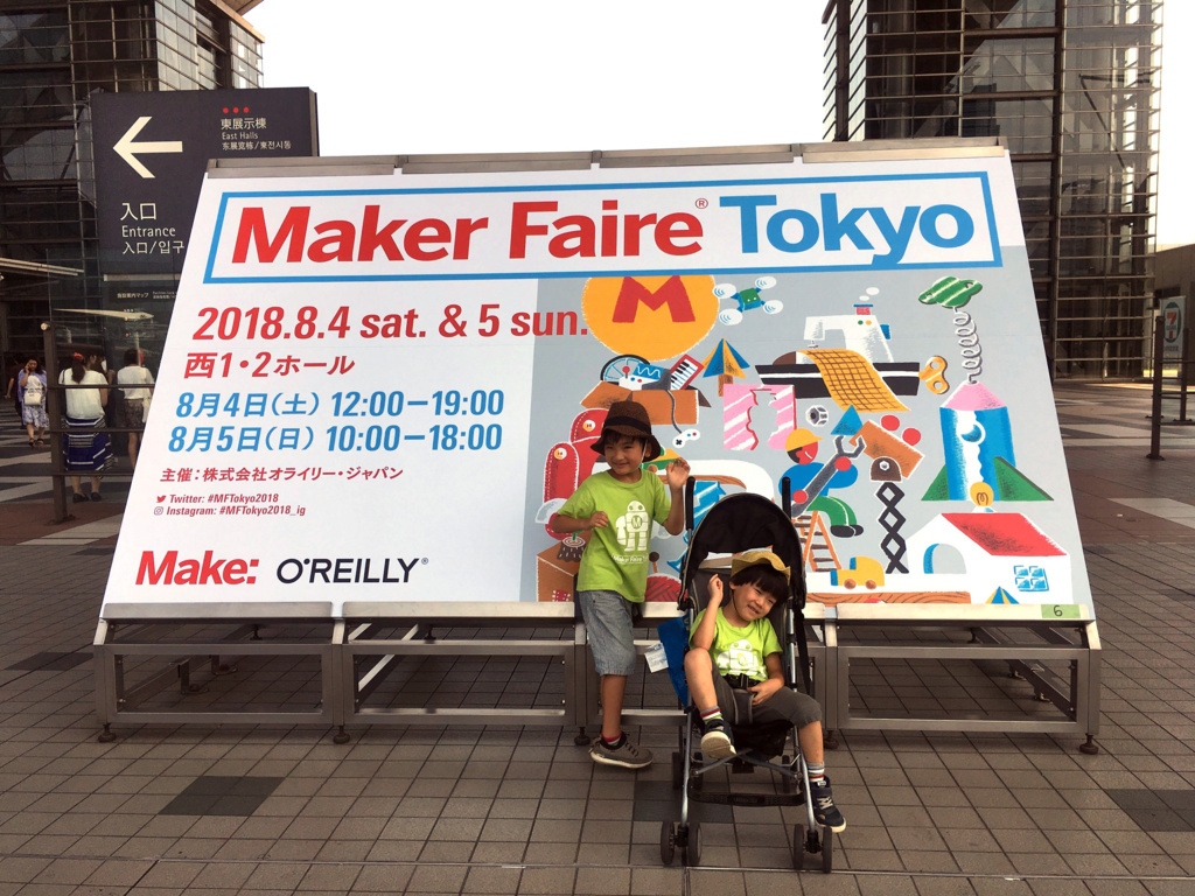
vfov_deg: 48.2
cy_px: 448
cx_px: 598
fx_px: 1001
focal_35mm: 29
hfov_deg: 61.7
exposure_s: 1/1425
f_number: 2.2
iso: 25
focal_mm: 4.15
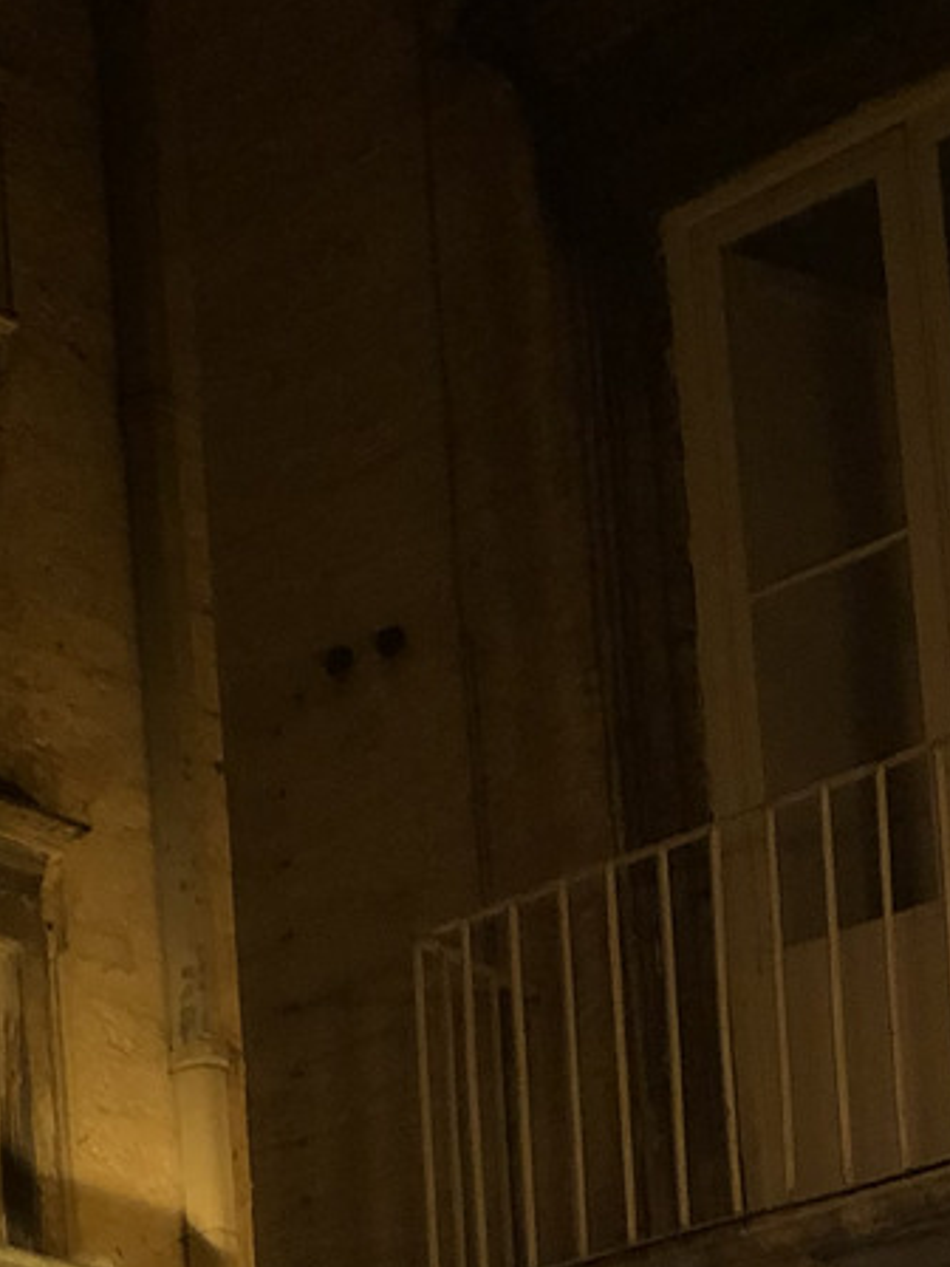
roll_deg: +1.2
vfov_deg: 17.5
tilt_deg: +10.4
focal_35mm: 100
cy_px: 1934
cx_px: -687
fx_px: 3659
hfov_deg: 13.5
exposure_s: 1/17
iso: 80
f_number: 1.8
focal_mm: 4
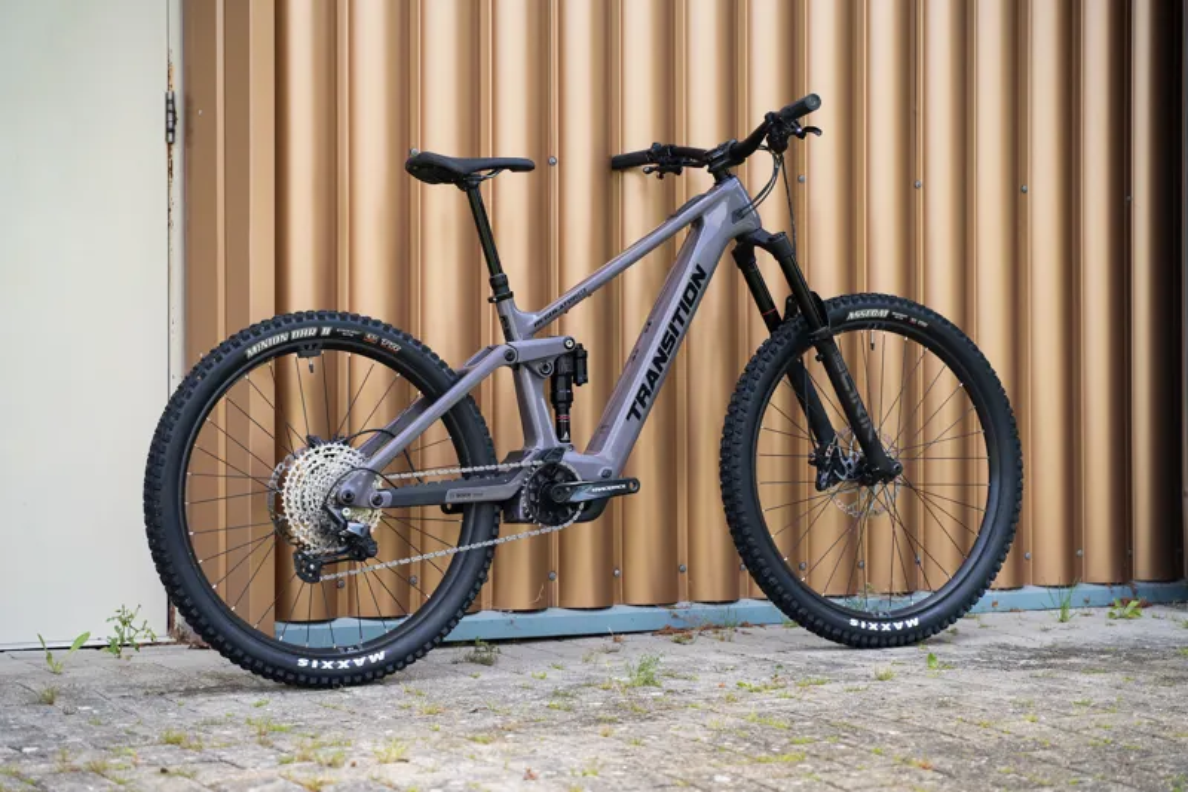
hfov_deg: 28.1
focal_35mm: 72
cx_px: 594
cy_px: 396
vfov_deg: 18.9
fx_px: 2375
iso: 1000
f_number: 4
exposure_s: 1/2500
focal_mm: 72
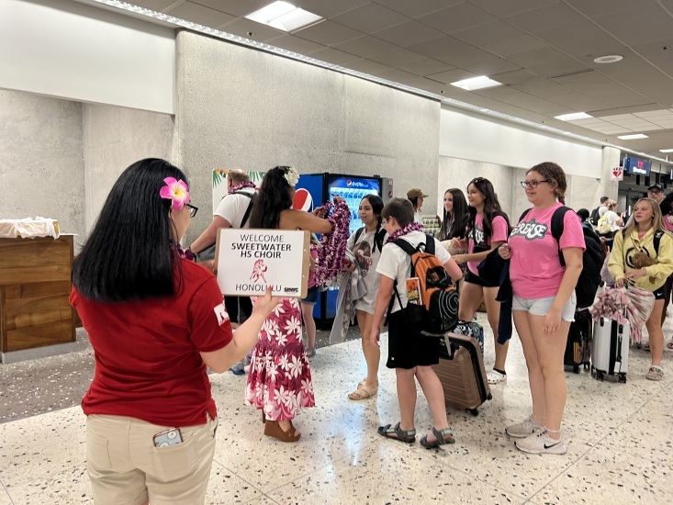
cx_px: 336
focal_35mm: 26
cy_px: 252
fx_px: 506
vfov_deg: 53.1
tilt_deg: -2.8
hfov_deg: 67.3
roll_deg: -1.4
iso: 125
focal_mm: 5.7
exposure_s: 1/60
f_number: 1.5
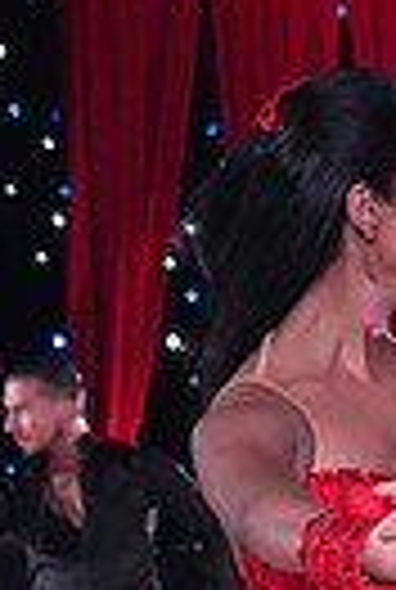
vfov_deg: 7.1
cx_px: 502
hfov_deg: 4.8
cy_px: 784
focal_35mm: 287
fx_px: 4710
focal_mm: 65
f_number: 5
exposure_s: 1/400
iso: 8000
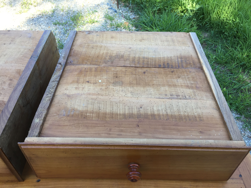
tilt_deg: -47.8
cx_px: 126
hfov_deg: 61.7
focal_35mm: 29
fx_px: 210
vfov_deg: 48.2
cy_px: 94
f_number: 2.2
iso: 32
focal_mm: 4.15
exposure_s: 1/118
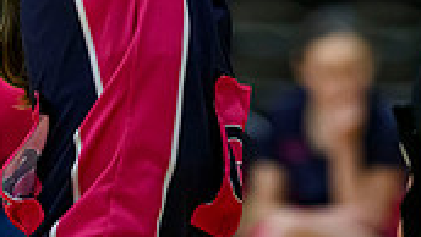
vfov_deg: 1.6
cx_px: 212
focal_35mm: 769
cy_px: -299
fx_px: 8590
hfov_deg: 2.8
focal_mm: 185
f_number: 2.8
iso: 6400
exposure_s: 1/1250
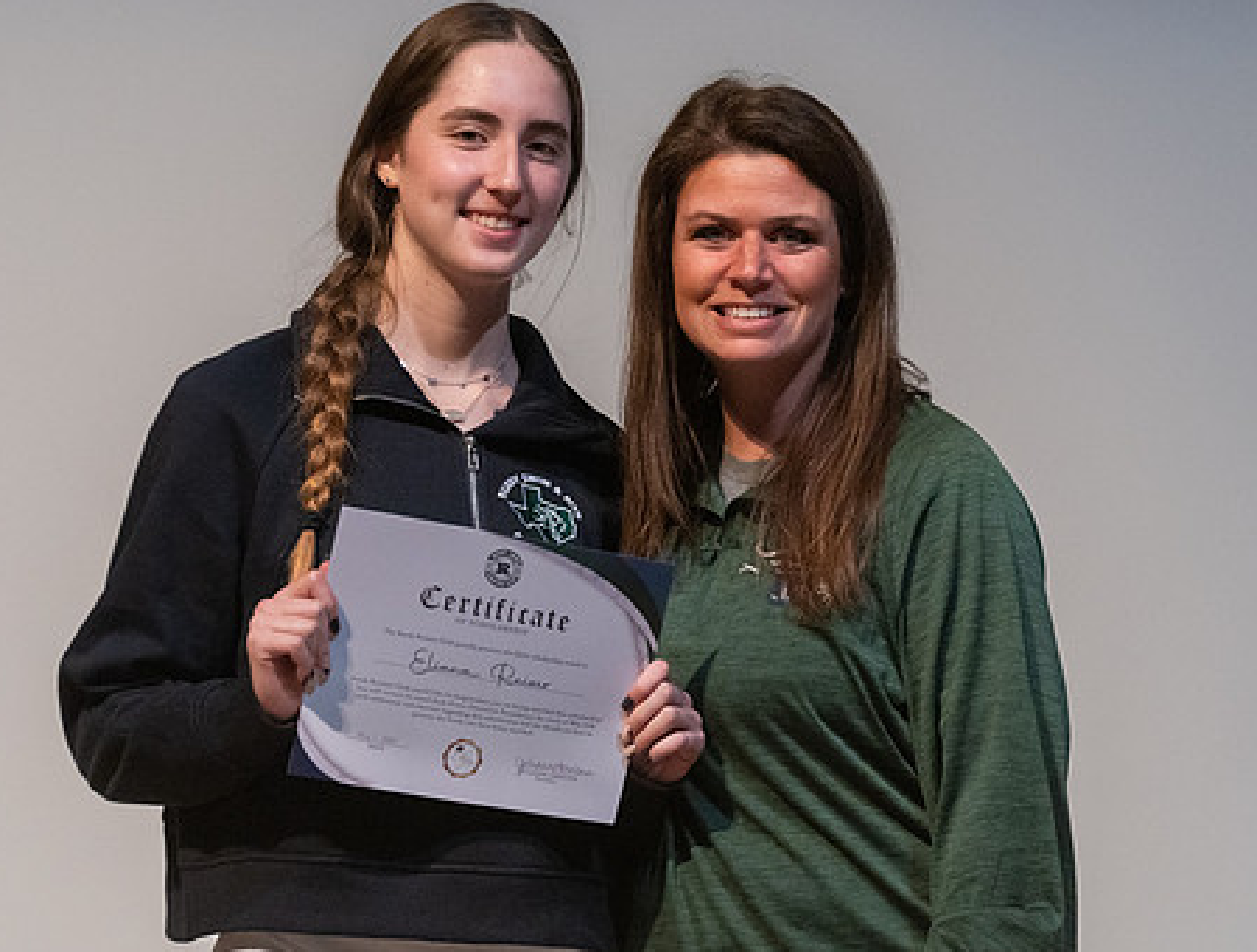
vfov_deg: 4.5
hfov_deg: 6.0
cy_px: 348
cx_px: 635
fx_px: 12025
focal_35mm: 330
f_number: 4
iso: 5000
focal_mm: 200
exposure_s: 1/320
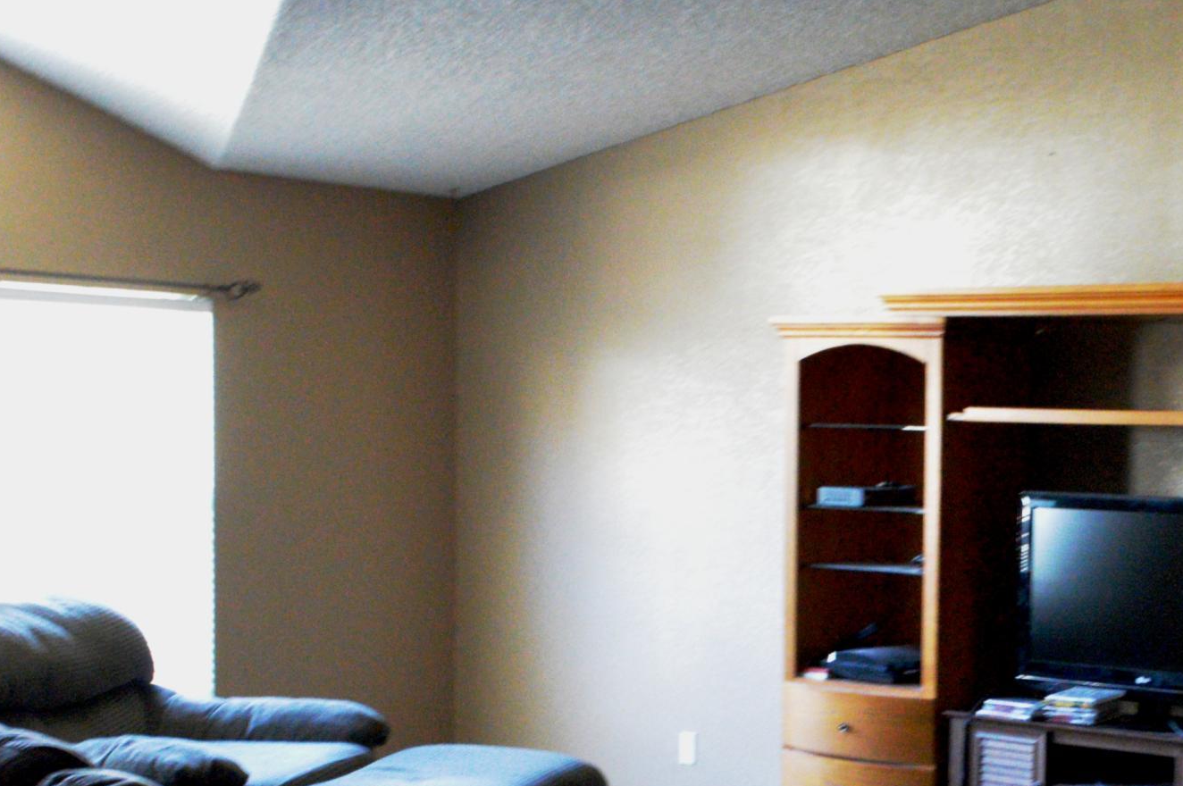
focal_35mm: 68
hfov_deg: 28.7
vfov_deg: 19.5
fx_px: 2232
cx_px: 1017
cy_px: 747
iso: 6400
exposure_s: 1/15
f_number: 10
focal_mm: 20
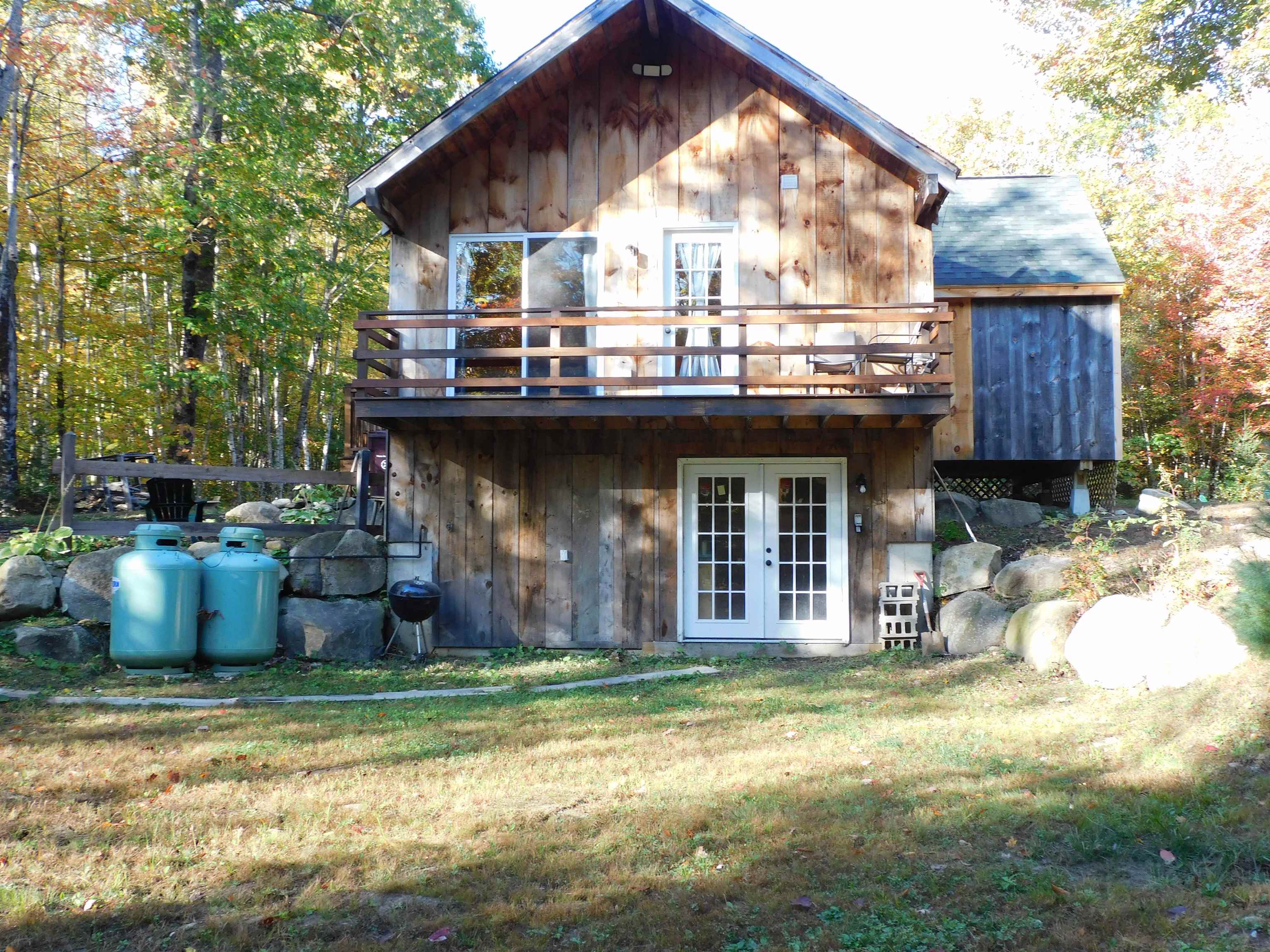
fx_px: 1211
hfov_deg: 55.4
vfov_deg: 42.9
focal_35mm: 33
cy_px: 476
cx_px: 635
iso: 125
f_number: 3.6
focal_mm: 5.9
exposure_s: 1/60
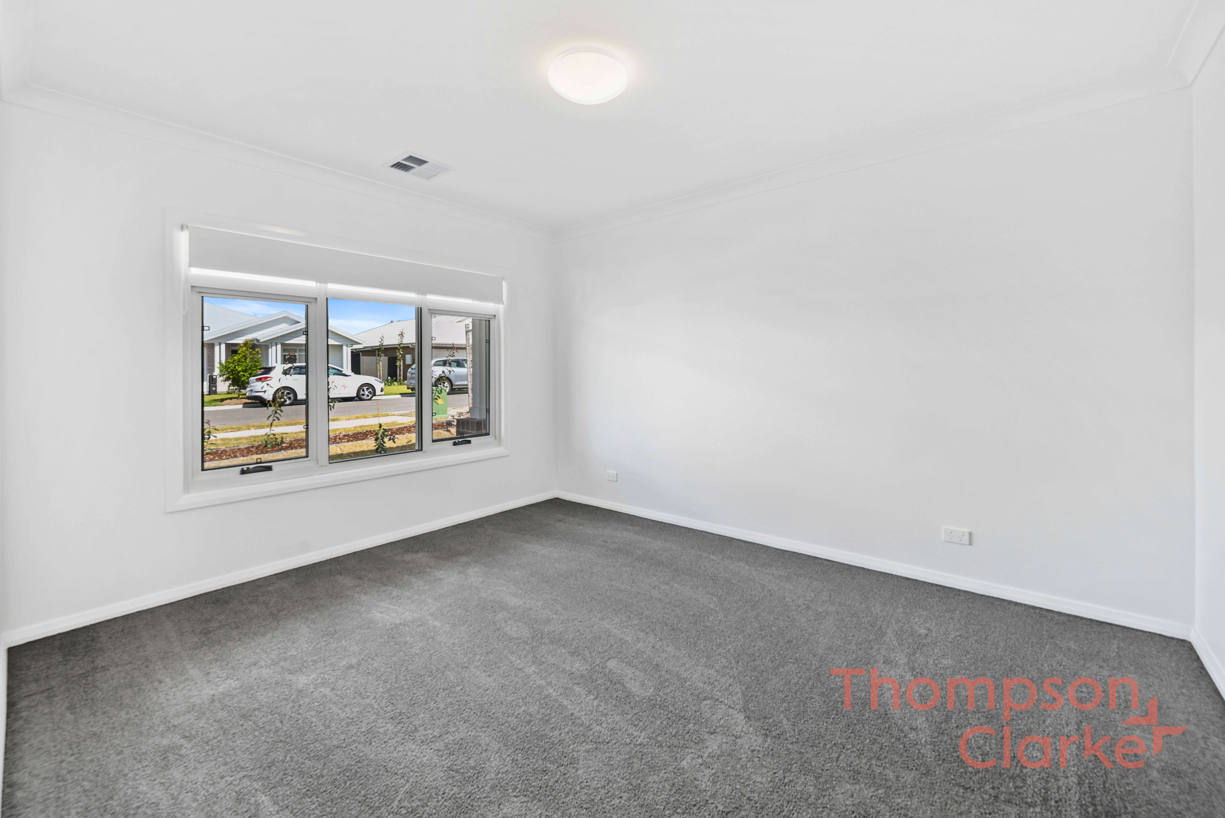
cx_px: 612
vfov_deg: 81.3
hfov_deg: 104.2
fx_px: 477
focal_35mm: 14
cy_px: 409
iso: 100
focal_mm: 14
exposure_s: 1/3
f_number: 7.1
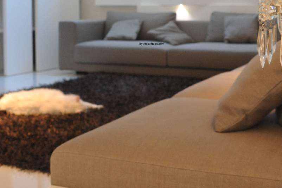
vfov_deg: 20.1
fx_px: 525
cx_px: 152
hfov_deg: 30.1
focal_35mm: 67
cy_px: 44
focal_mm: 28
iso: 3200
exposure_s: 1/125
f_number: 5.6
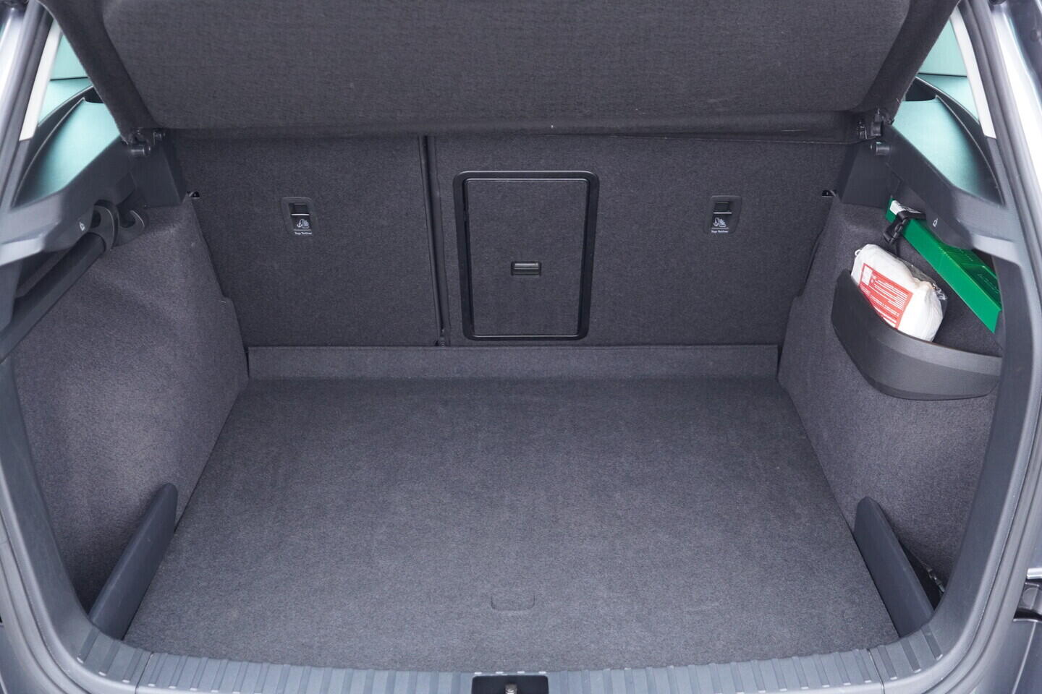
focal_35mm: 36
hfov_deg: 53.1
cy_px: 347
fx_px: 1042
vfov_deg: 36.9
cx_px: 521
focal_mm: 24
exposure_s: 1/40
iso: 1000
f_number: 2.8
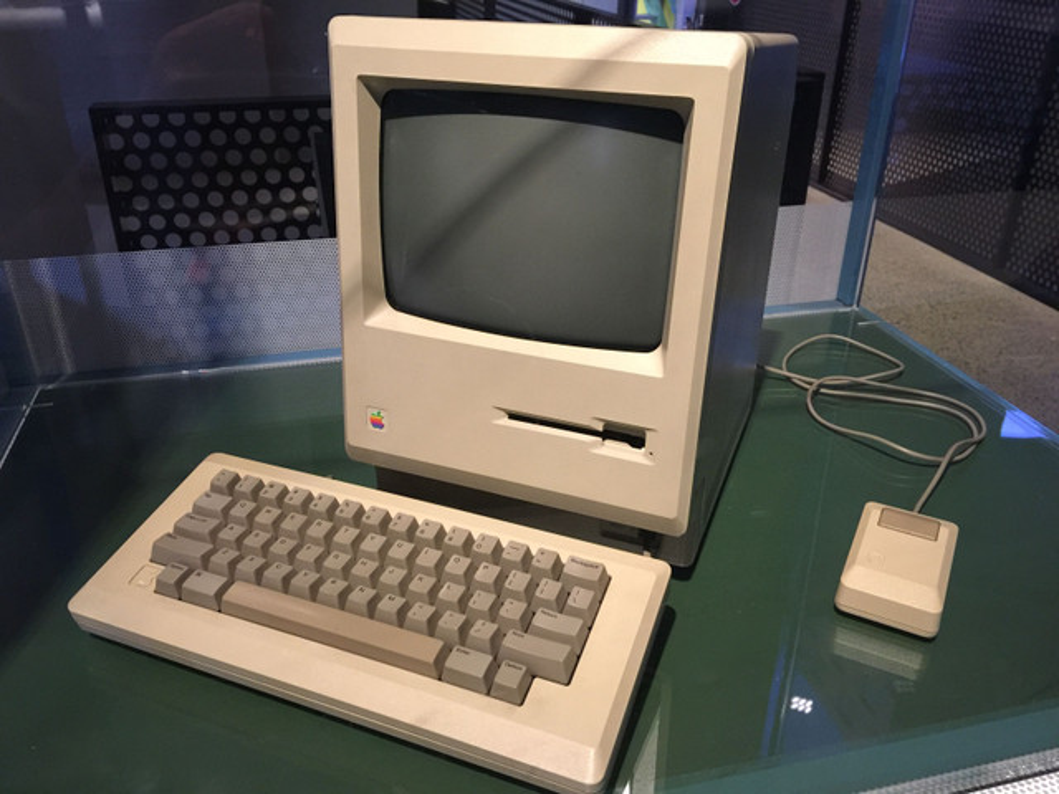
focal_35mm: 29
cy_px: 397
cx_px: 530
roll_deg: -0.7
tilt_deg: -26.5
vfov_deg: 48.2
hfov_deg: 61.7
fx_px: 887
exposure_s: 1/8
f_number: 2.2
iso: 125
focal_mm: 4.15
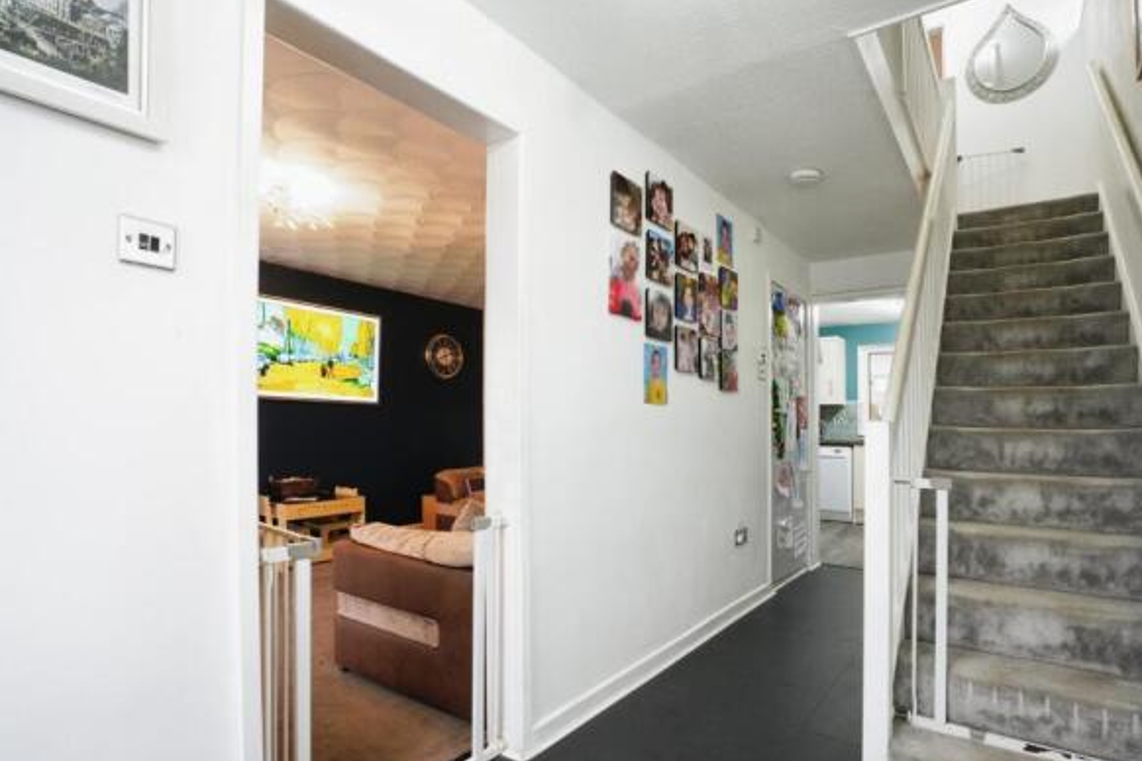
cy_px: 425
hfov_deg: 89.7
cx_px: 627
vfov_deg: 67.2
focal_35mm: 18
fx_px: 571
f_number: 9
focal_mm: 16
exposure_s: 1/8
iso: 1250
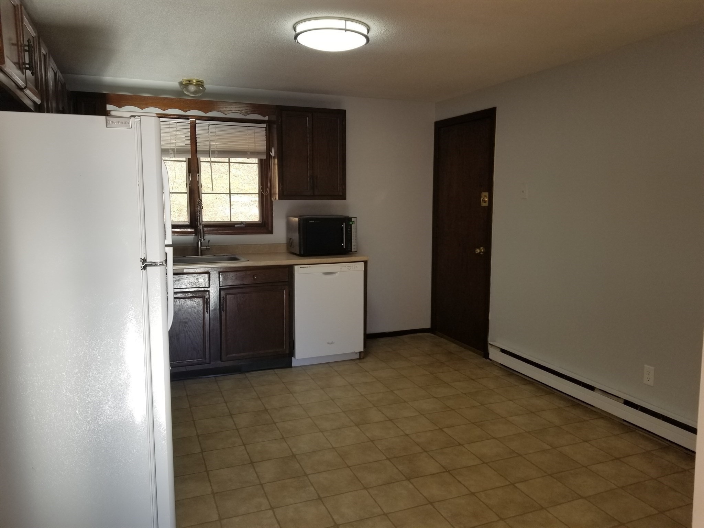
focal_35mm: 26
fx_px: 529
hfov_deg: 67.3
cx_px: 352
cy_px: 264
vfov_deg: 53.1
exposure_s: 1/181
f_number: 1.7
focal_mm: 4.3
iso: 50
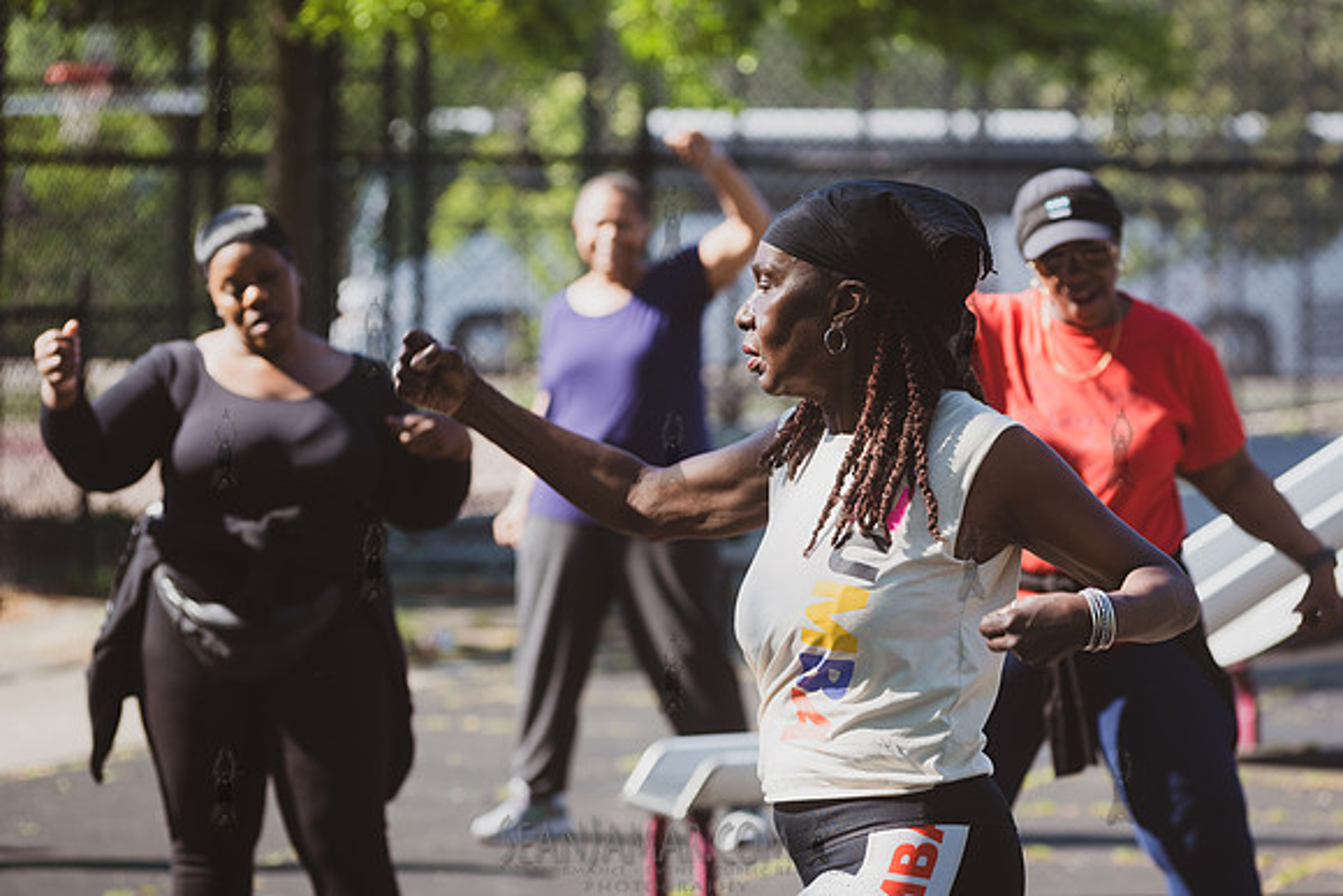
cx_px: 723
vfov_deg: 8.2
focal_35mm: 167
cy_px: 477
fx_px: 6244
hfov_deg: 12.3
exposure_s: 1/400
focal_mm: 155
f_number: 5
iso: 200
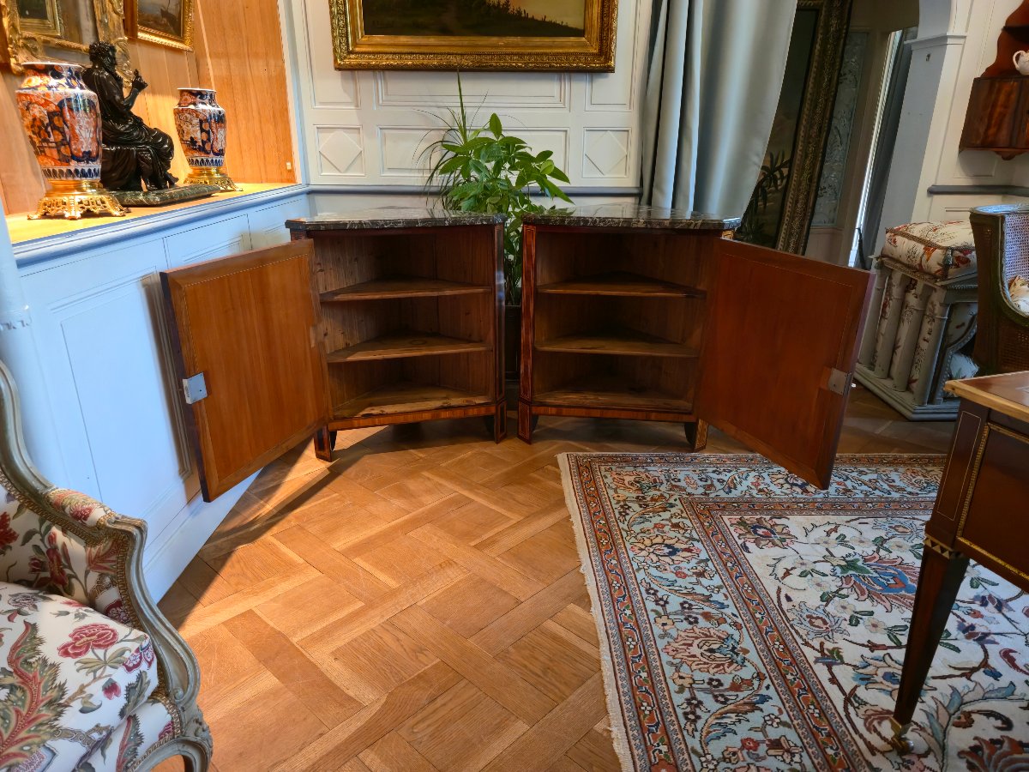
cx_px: 514
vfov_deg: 58.9
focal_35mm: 23
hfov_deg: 73.9
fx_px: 684
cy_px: 386
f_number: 1.8
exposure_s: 1/50
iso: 400
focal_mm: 5.4
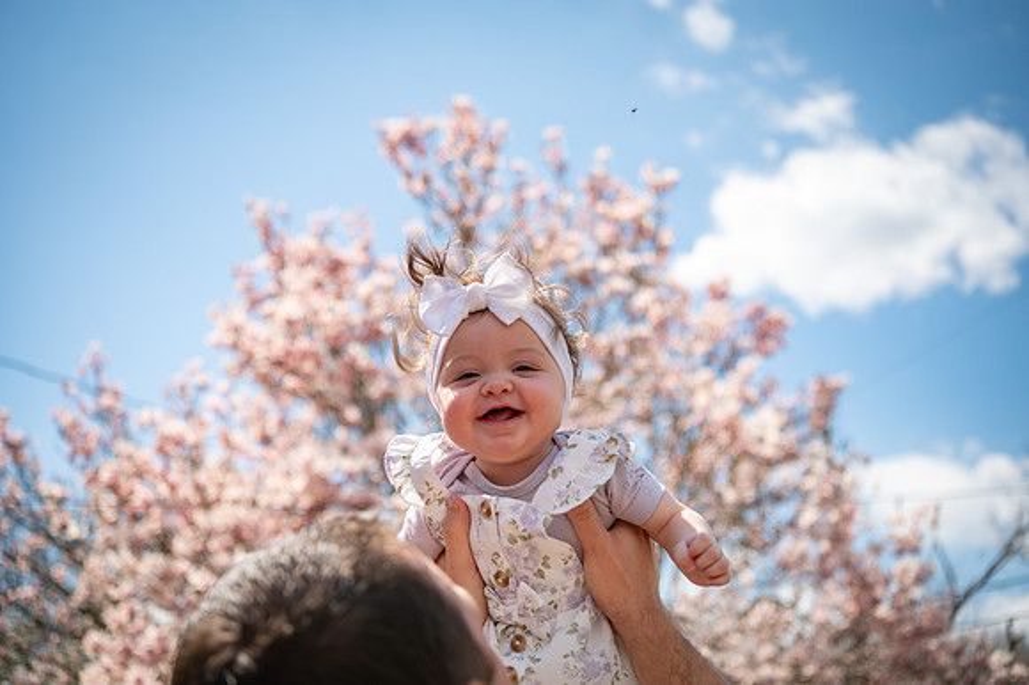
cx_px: 514
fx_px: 1200
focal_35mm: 42
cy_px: 342
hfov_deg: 46.4
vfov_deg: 31.9
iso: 400
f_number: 2.8
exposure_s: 1/8000
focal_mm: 42
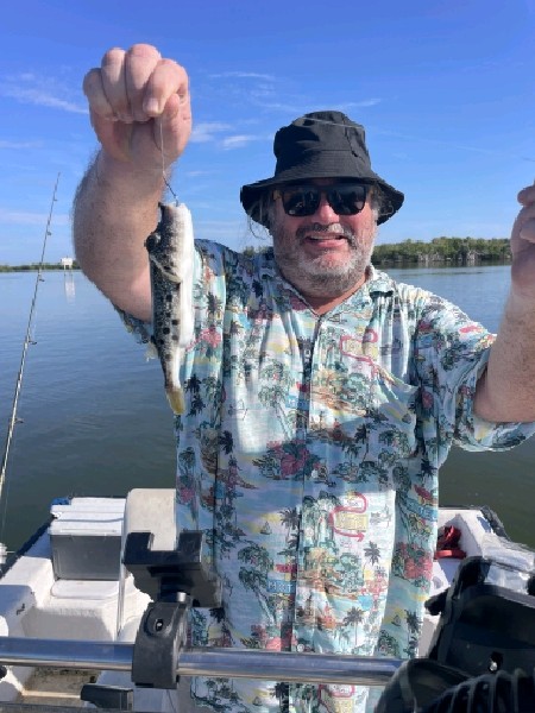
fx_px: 536
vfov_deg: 67.3
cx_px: 268
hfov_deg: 53.1
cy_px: 356
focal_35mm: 26
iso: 32
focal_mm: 4.2
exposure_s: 1/3333
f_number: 1.6
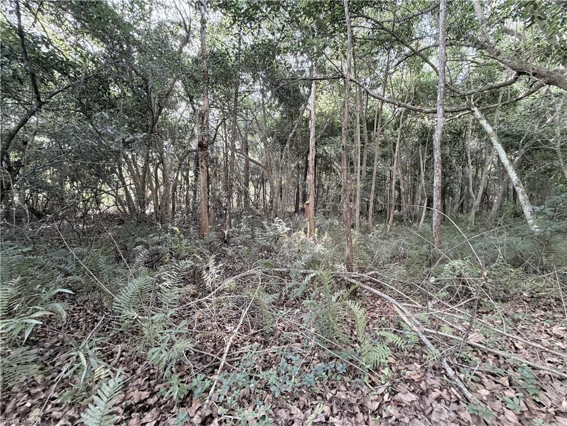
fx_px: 229
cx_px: 284
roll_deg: -1.1
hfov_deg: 102.1
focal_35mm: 14
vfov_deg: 85.7
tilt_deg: -3.2
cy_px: 213
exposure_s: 1/71
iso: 320
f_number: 2.2
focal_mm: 2.22
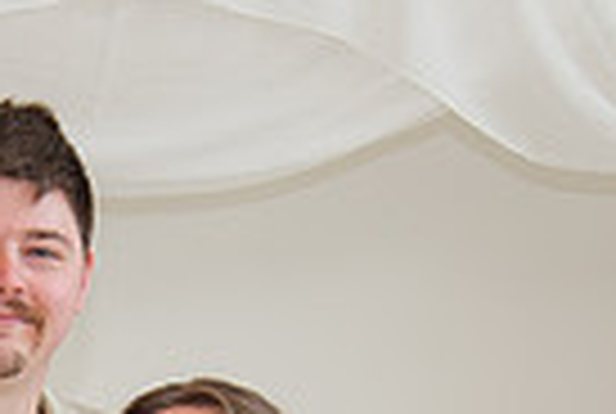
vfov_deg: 7.6
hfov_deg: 11.4
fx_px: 3052
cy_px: 648
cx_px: 34
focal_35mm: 178
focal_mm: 38
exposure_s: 1/200
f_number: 4
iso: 250
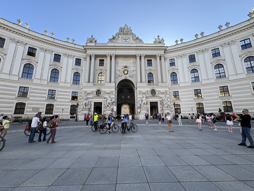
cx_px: 127
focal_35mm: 14
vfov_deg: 85.7
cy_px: 96
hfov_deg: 102.1
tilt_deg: +12.5
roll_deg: +0.9
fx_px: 103
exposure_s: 1/371
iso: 40
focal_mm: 2.22
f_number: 2.2
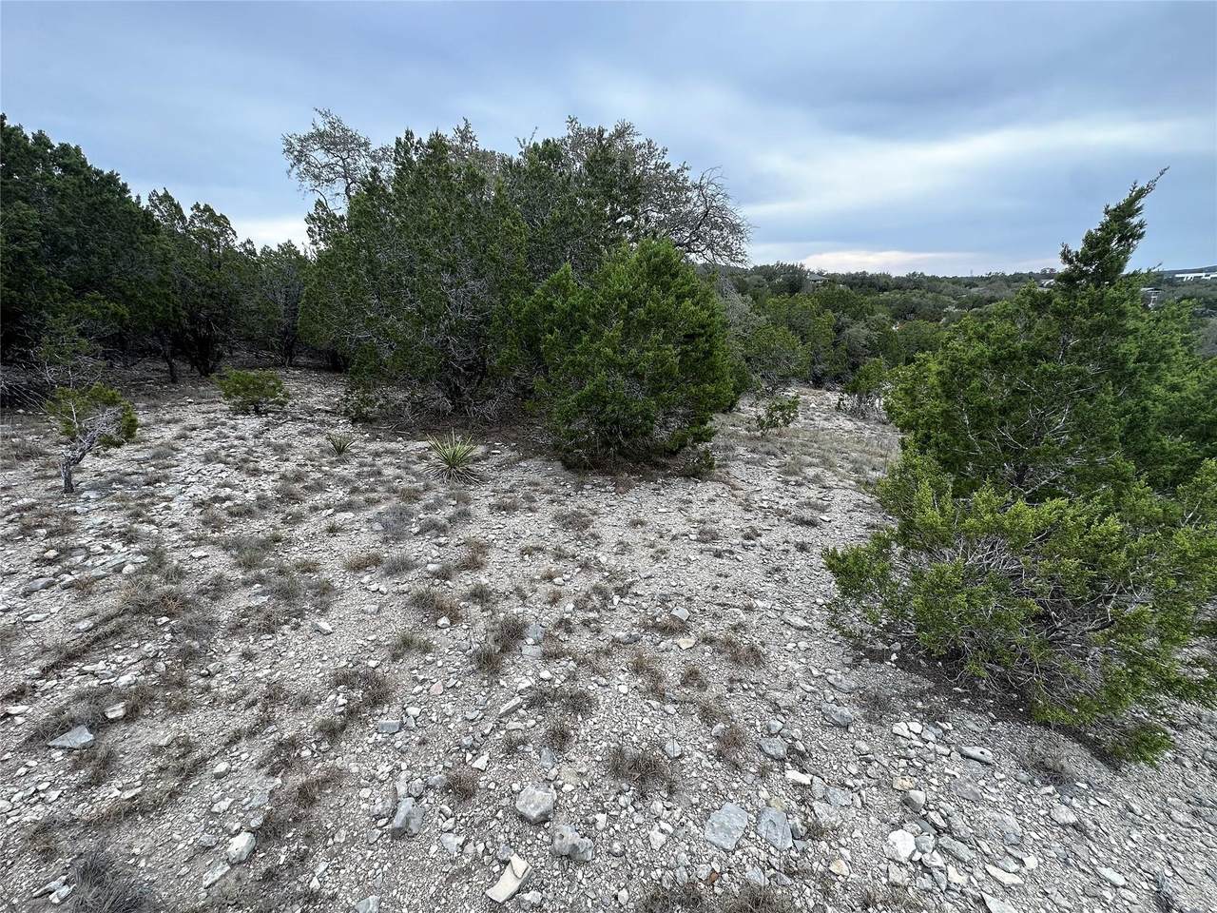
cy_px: 456
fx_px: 492
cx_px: 608
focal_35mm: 14
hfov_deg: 102.1
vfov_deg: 85.7
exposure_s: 1/205
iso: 40
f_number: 2.2
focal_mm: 2.22
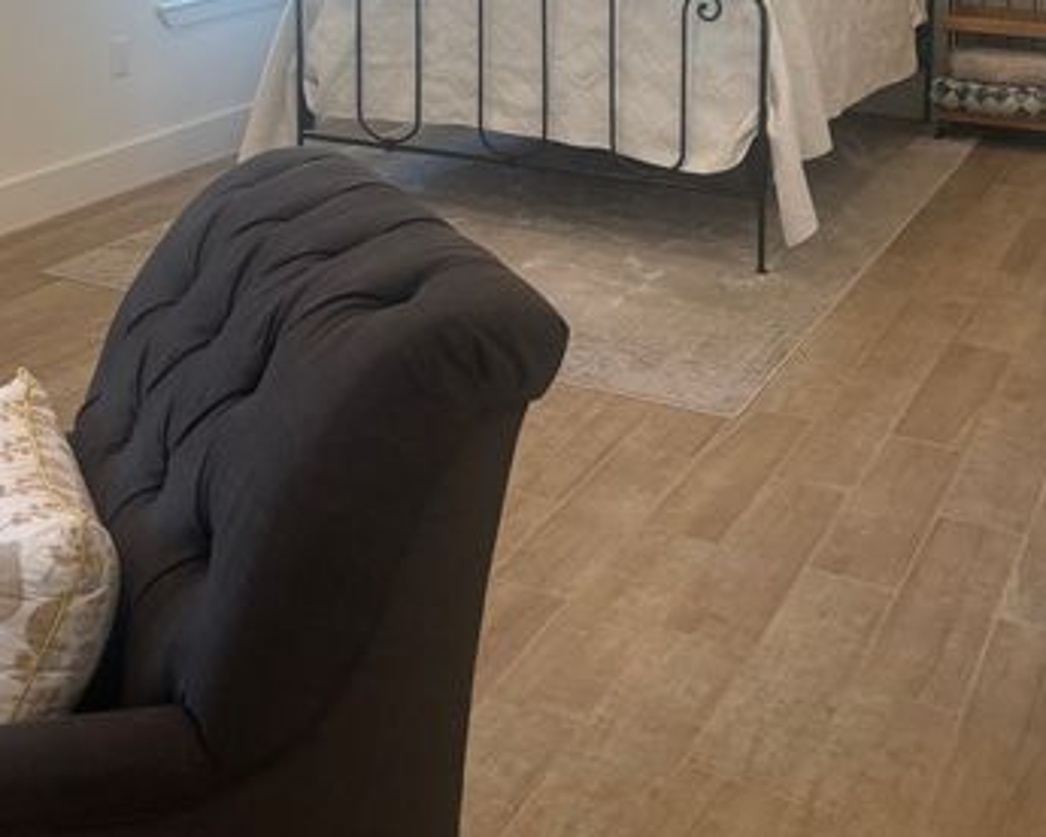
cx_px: 455
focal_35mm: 49
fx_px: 1517
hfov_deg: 38.0
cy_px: -80
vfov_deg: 28.1
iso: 100
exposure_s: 1/120
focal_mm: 5.96
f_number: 1.6
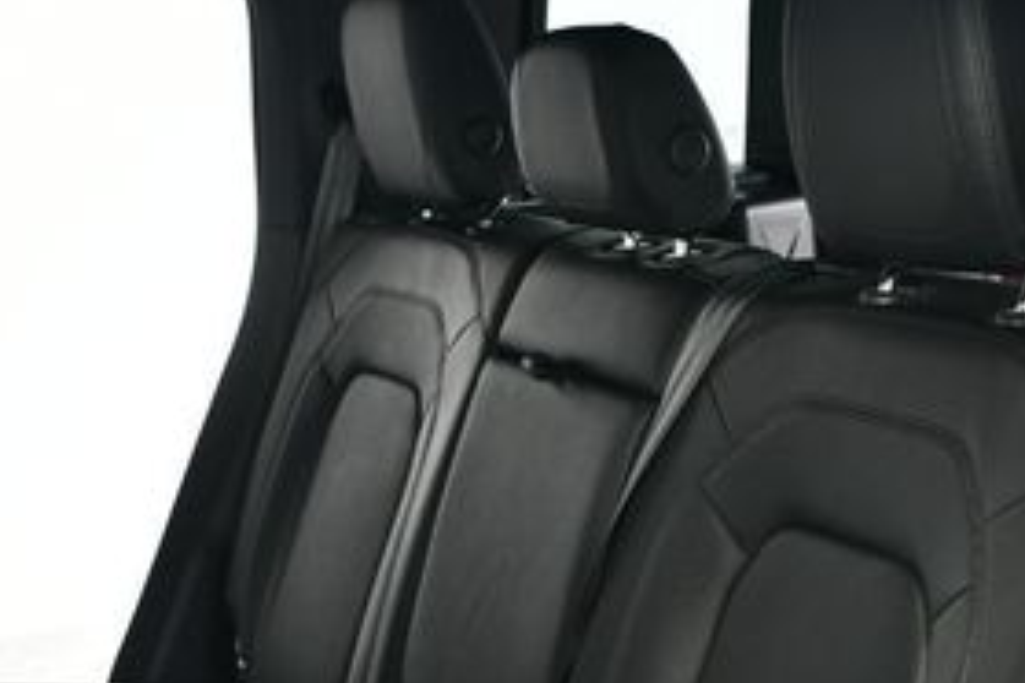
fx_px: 1765
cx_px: 555
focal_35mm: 62
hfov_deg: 32.4
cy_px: 654
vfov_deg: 21.3
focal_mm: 18
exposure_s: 1/160
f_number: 3.5
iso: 100
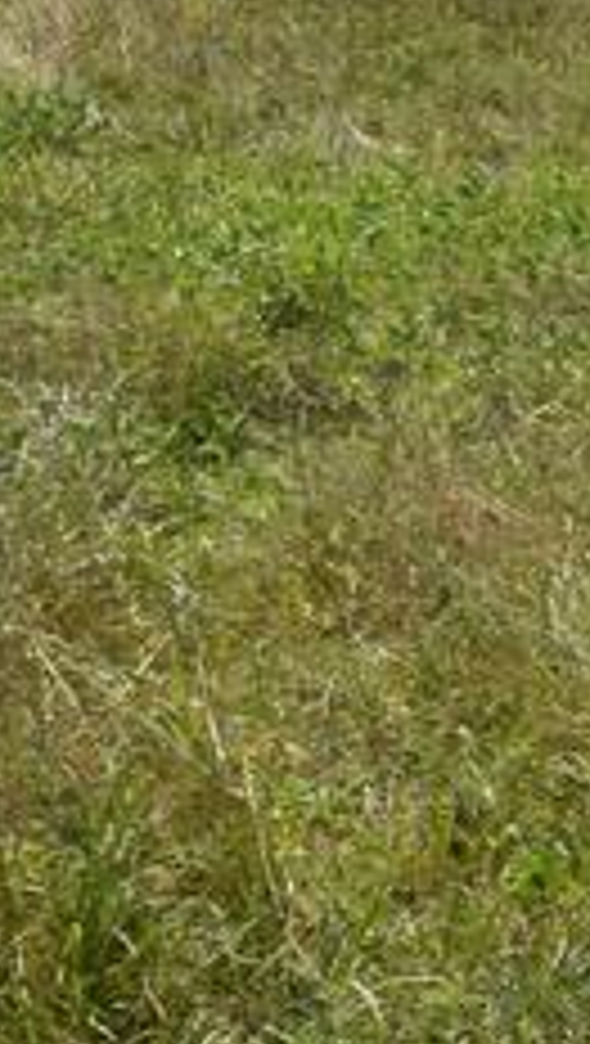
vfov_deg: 16.1
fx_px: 3605
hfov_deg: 8.7
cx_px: 1324
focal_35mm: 130
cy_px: -86
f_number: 13
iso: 100
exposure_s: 1/200
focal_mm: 20
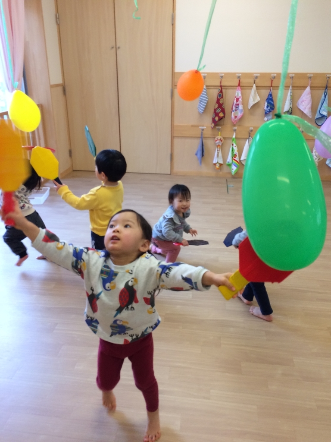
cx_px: 166
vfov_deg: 61.7
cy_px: 221
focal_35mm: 29
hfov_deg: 48.2
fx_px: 370
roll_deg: -0.4
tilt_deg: -19.7
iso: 40
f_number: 2.2
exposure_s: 1/30
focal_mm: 4.15
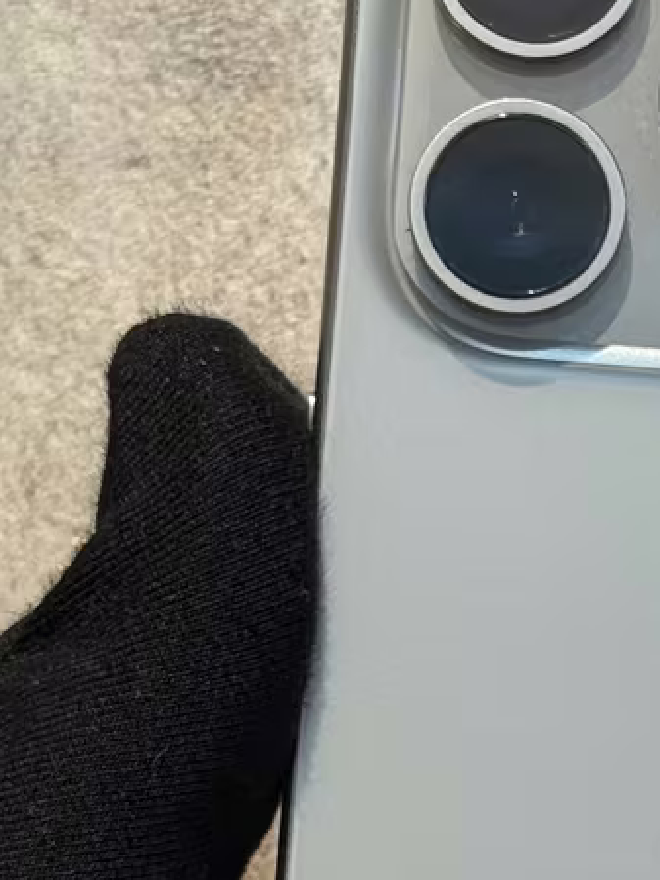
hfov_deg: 8.6
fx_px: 4345
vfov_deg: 11.5
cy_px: 645
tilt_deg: +7.9
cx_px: 760
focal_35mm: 171
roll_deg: -12.3
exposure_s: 1/50
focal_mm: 6.76
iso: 80
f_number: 1.78
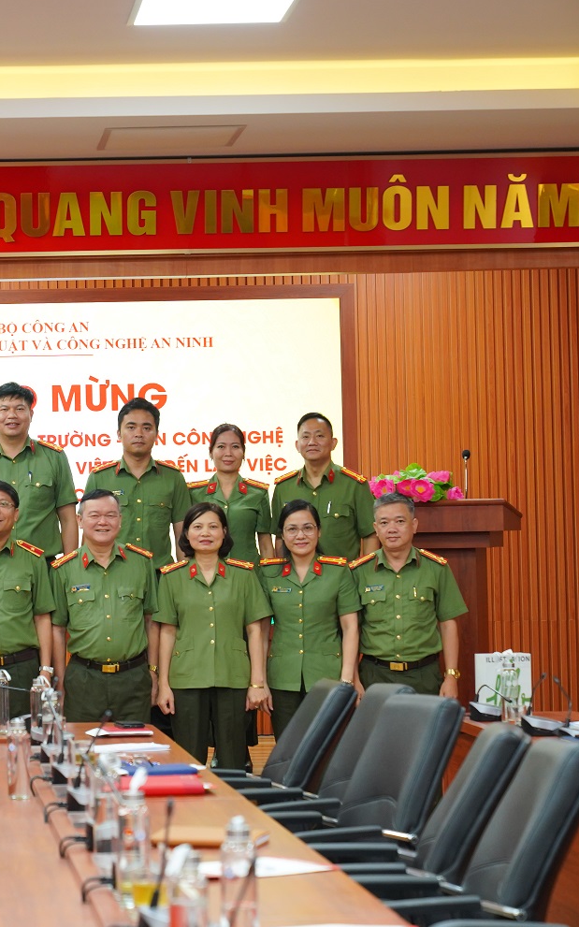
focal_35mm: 108
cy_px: 467
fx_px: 2728
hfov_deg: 11.9
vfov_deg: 19.3
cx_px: -77
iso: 1600
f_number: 4
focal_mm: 70
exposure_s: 1/125
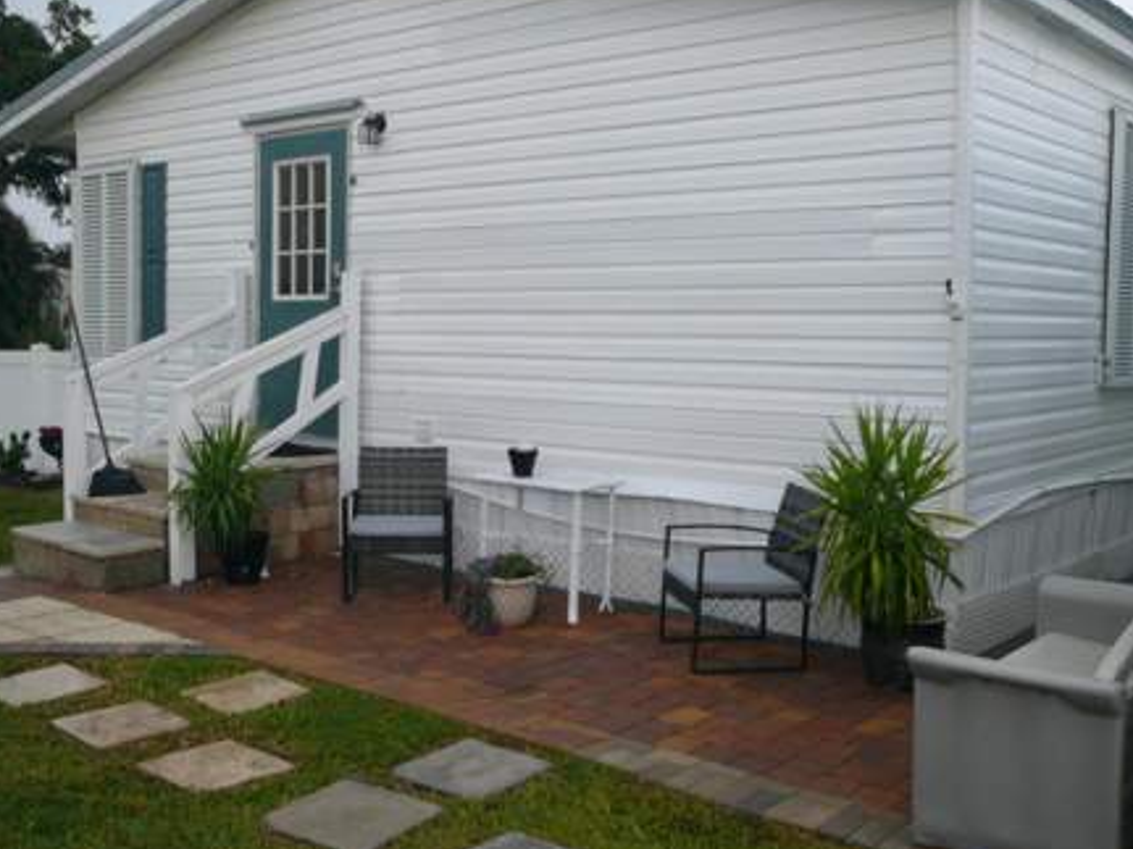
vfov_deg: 36.8
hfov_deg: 47.8
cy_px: 394
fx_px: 1276
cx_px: 526
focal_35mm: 39
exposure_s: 1/60
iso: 80
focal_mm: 5.2
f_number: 2.8
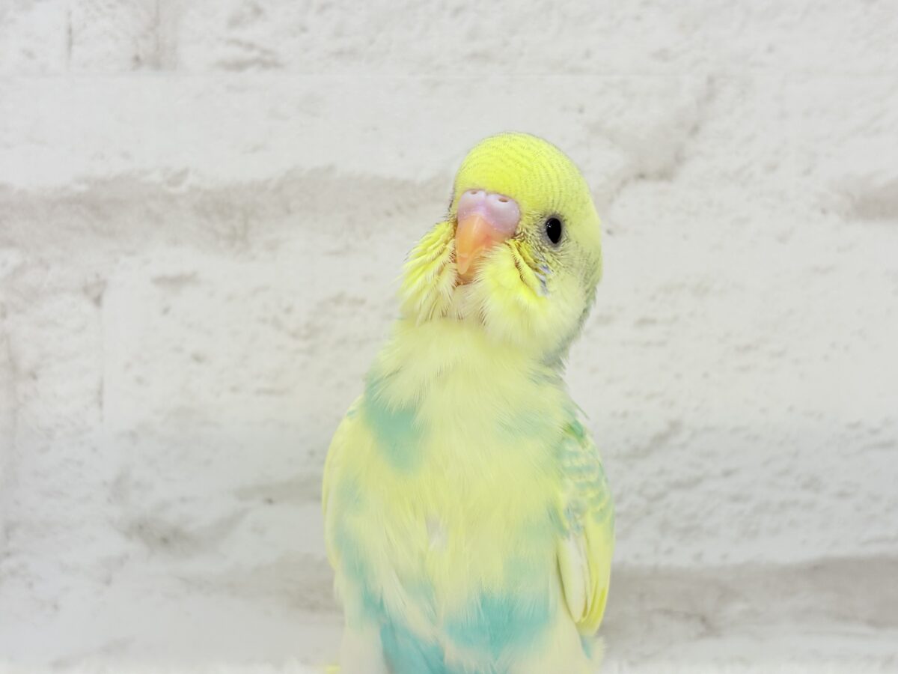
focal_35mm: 52
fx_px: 1349
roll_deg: +1.2
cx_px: 449
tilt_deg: -5.8
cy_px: 337
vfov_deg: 28.0
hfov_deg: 36.8
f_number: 1.6
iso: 64
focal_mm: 5.96
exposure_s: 1/100
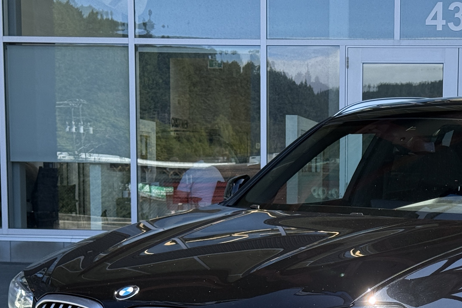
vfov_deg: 14.5
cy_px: 295
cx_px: 368
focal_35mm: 93
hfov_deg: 21.6
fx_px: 1194
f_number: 1.78
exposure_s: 1/1185
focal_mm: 6.76
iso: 80
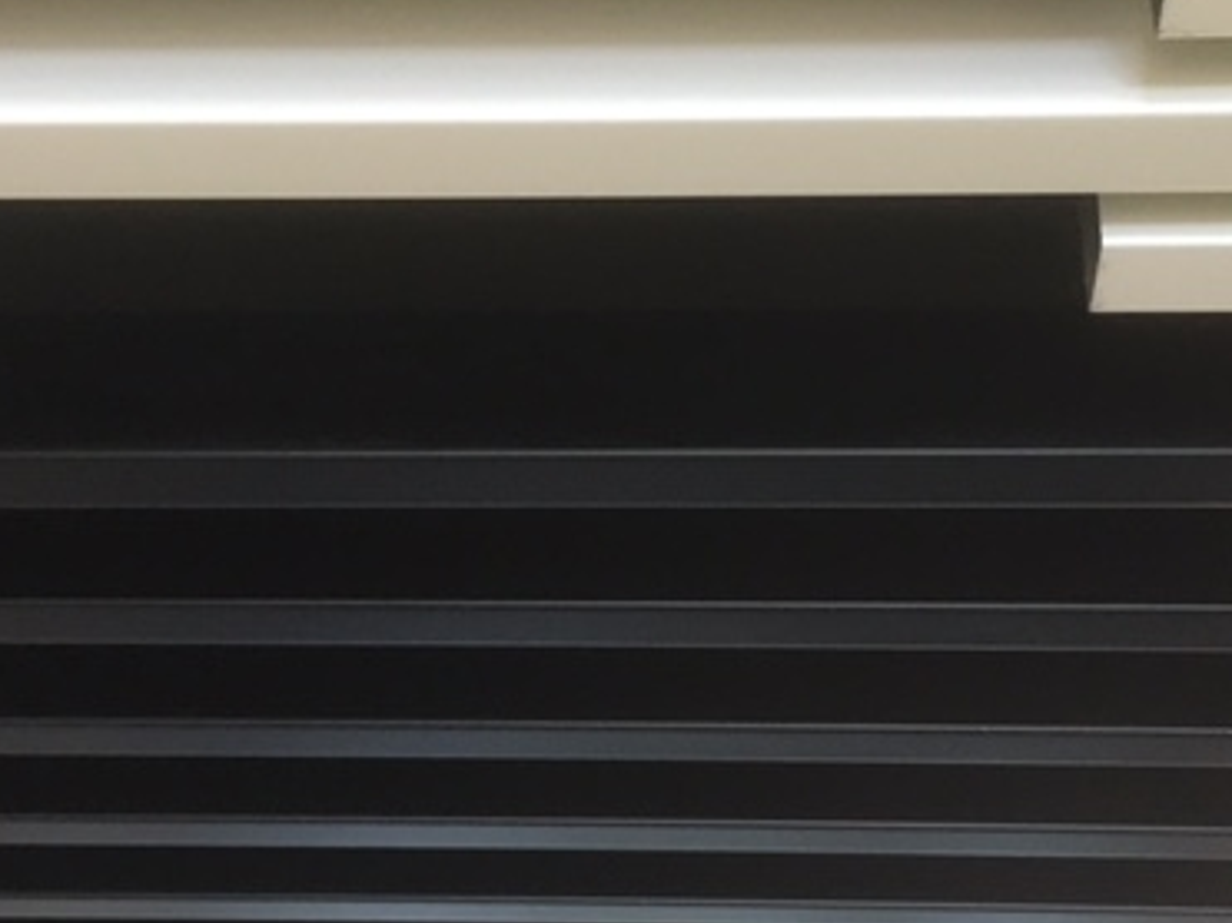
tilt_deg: +31.6
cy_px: 535
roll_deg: -1.7
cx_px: 757
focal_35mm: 50
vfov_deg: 29.0
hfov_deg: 38.0
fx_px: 1779
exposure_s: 1/17
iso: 250
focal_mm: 4.15
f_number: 2.2
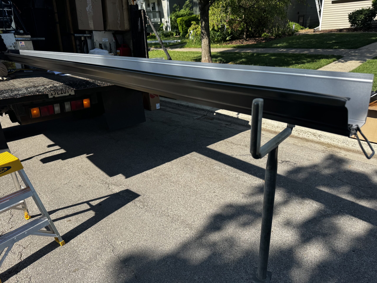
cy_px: 142
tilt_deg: -24.4
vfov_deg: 56.8
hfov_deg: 71.6
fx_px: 261
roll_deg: +3.9
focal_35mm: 24
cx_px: 188
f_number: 1.78
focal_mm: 6.76
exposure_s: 1/2252
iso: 80
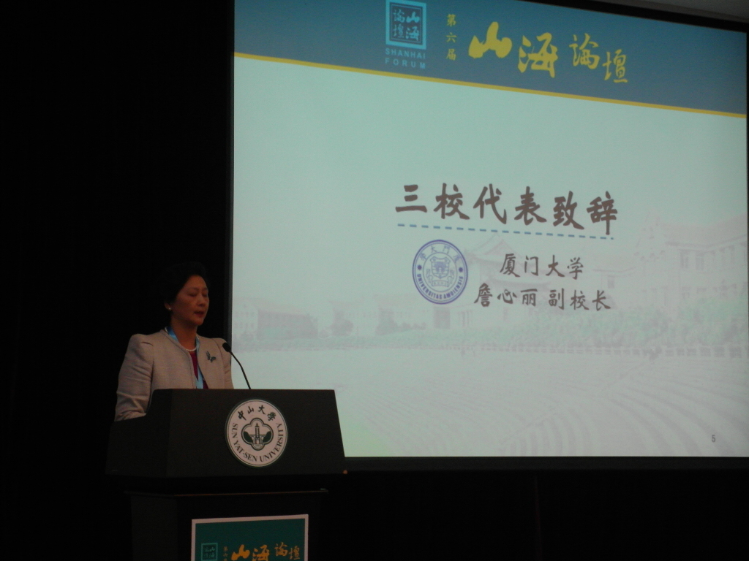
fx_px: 1731
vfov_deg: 18.4
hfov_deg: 24.4
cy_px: 280
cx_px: 374
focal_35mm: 80
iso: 400
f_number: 3
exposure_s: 1/20
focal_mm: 17.3
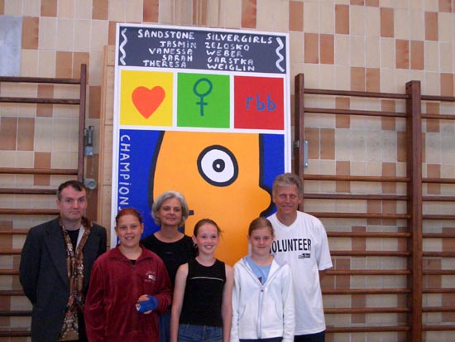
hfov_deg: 38.9
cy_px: 171
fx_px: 644
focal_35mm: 49
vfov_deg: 29.7
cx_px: 228
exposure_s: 1/125
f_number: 3.1
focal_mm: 8.2
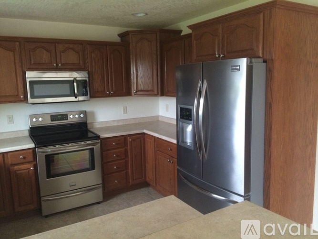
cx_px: 159
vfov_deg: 46.8
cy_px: 120
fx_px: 276
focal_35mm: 30
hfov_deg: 60.0
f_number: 2.2
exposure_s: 1/30
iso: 320
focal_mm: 4.12
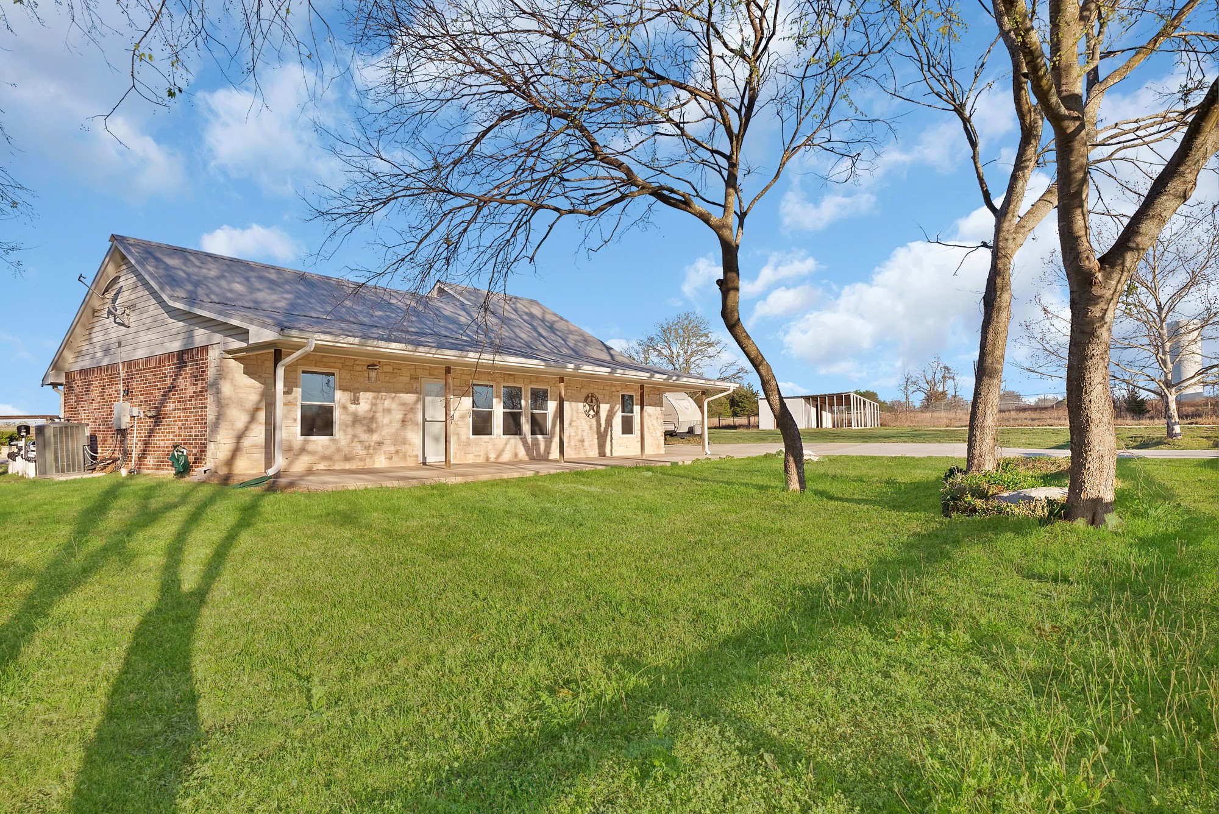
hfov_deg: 83.9
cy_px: 407
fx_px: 678
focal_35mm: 20
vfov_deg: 62.0
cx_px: 610
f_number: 9
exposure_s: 1/160
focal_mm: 20
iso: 640
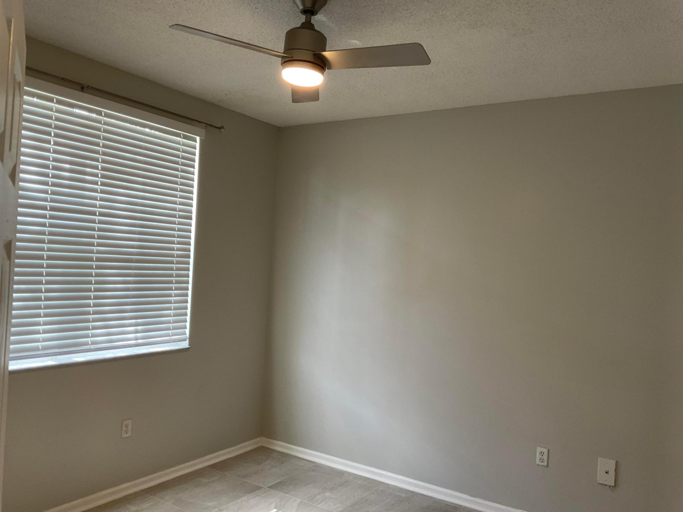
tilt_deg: +2.3
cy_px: 256
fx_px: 572
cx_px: 342
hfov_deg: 61.7
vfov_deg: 48.2
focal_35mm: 29
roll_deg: -0.9
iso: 50
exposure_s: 1/60
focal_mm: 3
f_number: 1.8
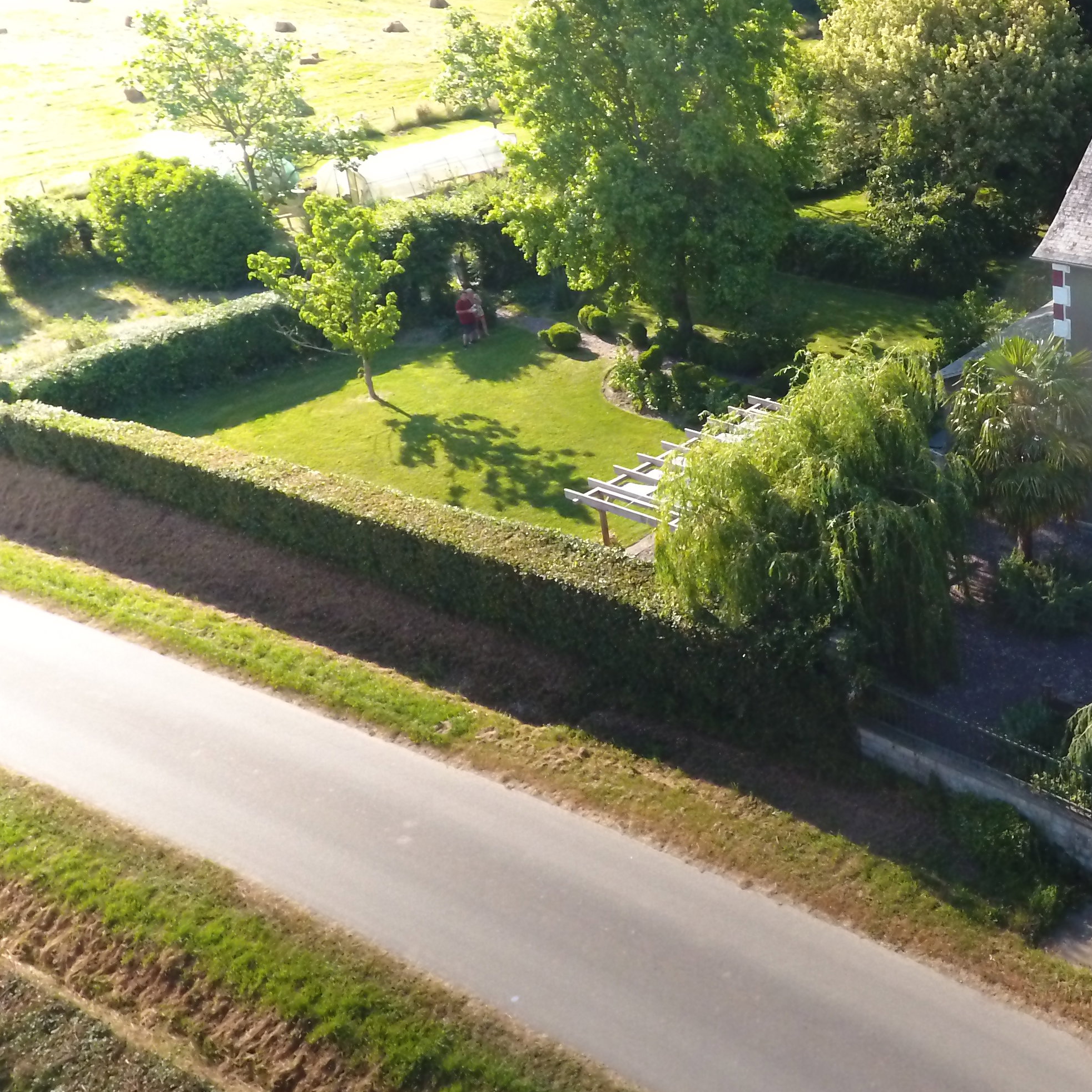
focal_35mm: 36
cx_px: 1049
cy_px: 330
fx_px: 1285
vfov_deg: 45.1
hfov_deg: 41.1
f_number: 2.8
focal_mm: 3.61
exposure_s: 1/12.5
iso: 473
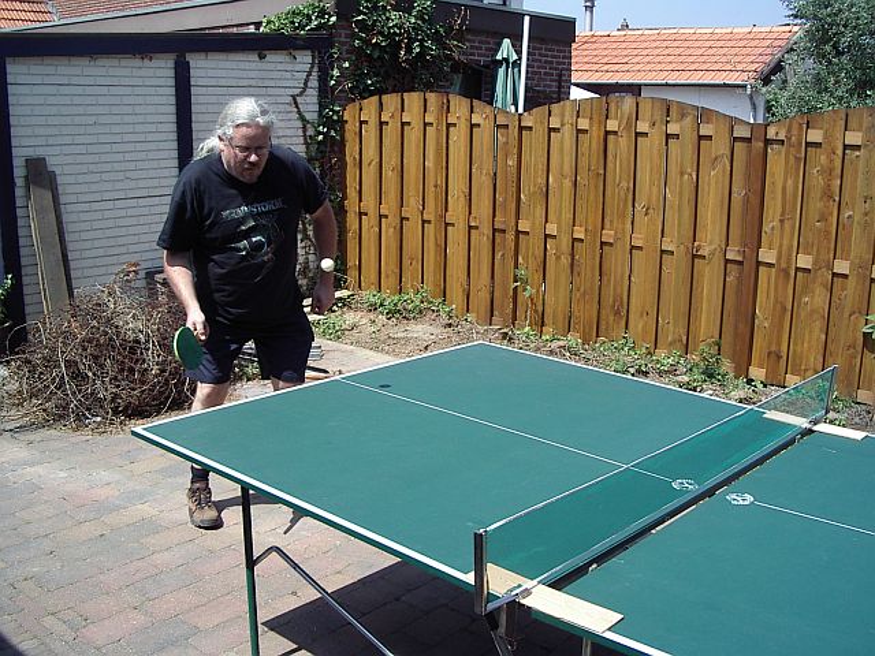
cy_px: 328
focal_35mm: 38
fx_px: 961
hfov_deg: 49.0
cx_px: 438
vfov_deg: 37.7
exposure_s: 1/250
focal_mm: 5.8
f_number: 4.8
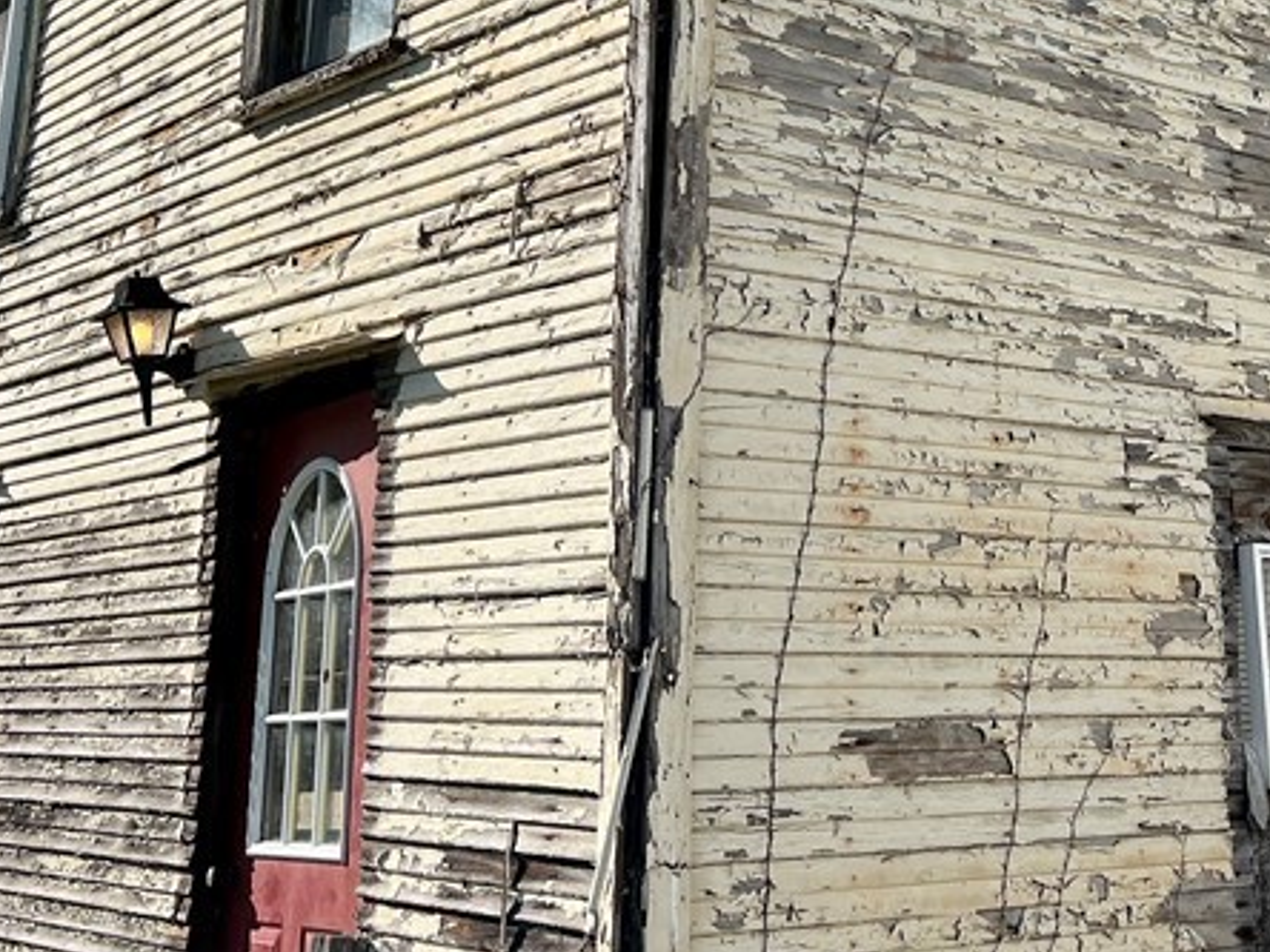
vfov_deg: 23.8
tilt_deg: +13.2
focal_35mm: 60
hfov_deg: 31.1
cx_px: 1081
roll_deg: -0.3
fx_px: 2201
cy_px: 109
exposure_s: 1/4115
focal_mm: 5.7
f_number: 1.5
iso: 50
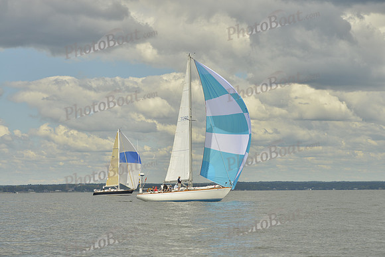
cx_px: 192
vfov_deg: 14.0
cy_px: 128
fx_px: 1048
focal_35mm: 98
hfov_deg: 20.8
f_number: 8
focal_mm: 98
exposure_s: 1/1000
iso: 200
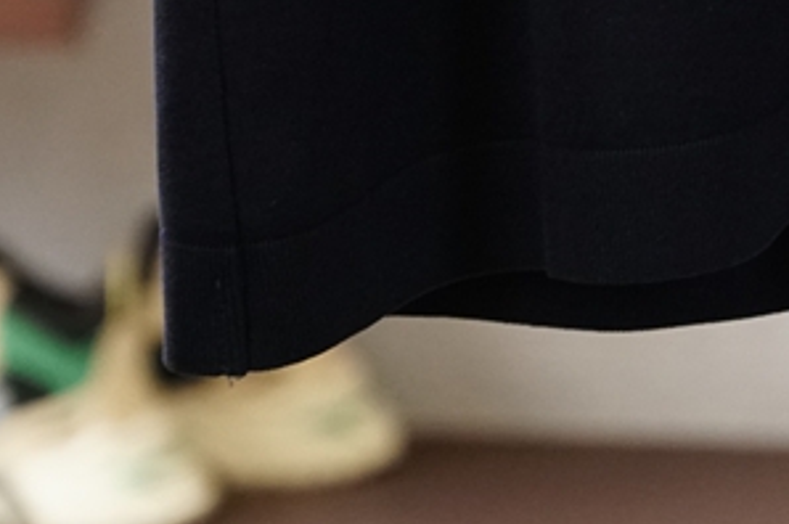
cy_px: 61
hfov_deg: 5.6
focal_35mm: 370
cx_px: 948
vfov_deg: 3.7
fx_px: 8100
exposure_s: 1/125
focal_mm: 68
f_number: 4
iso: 1600
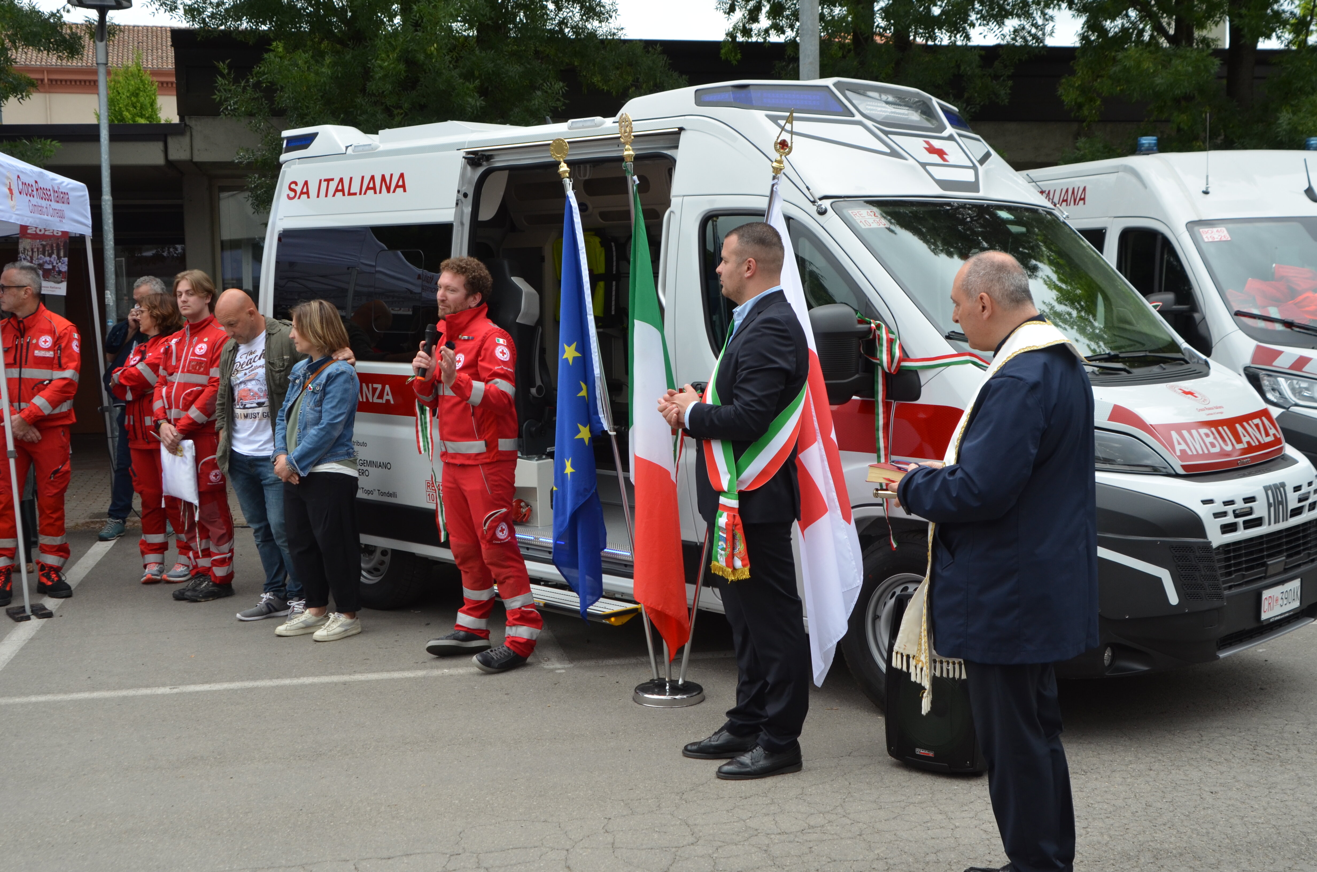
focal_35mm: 42
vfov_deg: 31.8
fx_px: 1533
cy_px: 436
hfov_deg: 46.5
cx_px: 658
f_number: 8
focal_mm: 28
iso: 400
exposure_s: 1/250
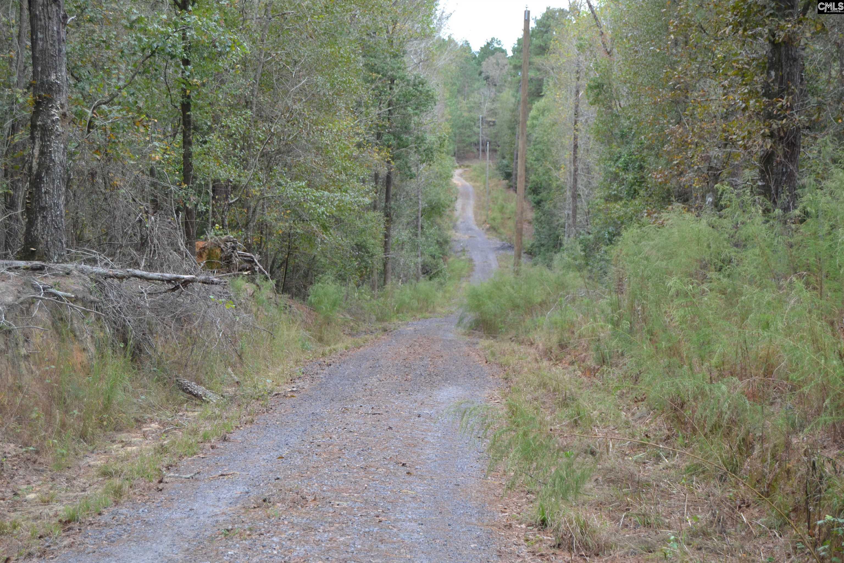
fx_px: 1477
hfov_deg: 31.9
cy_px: 282
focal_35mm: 63
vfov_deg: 21.6
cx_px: 422
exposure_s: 1/125
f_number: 5.6
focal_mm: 42
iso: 320
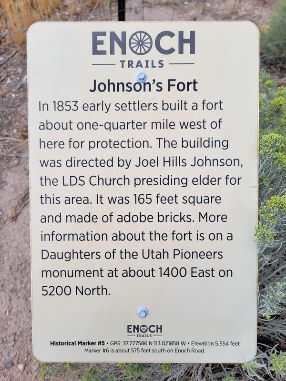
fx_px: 286
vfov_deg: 67.3
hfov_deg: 53.1
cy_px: 190
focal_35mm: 26
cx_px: 143
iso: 40
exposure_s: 1/1024
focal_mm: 5.4
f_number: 1.8
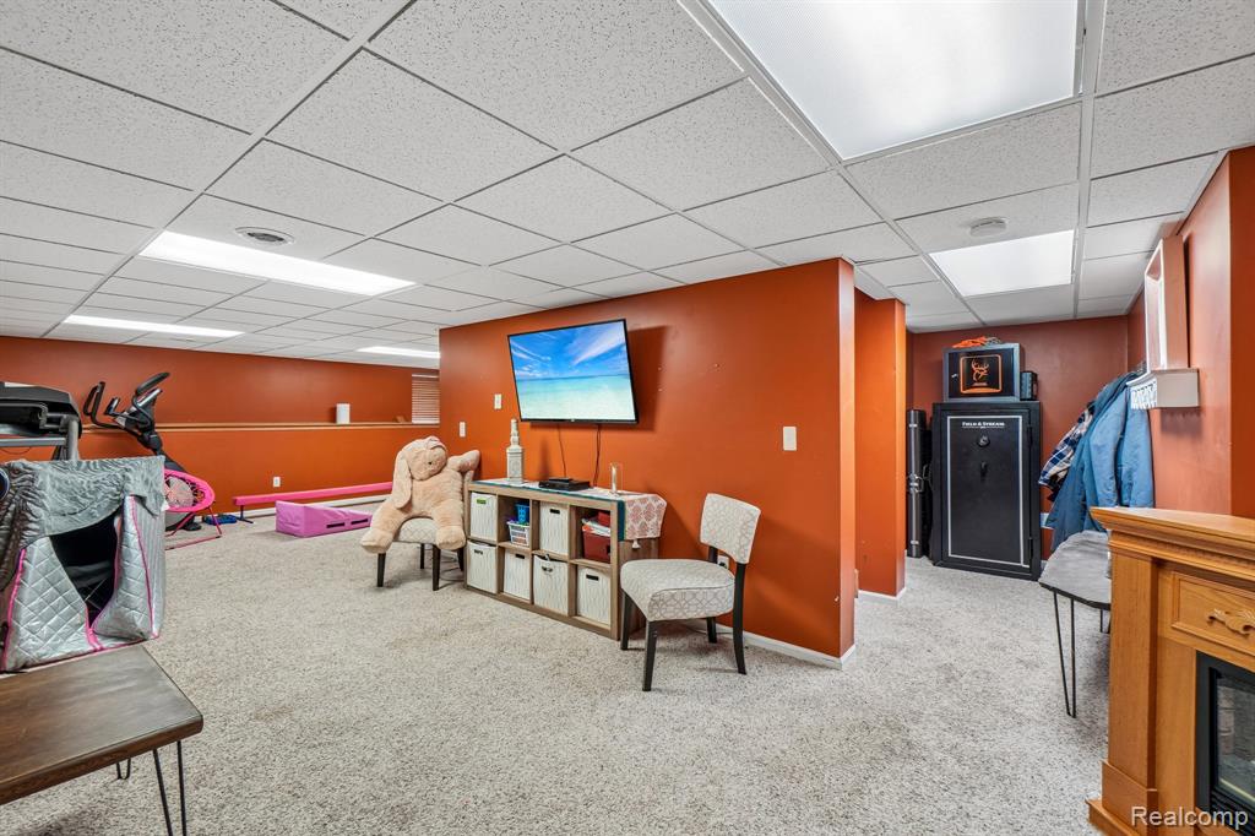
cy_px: 418
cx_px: 628
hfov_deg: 100.4
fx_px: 523
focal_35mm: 15
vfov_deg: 77.3
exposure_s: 1/10
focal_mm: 10
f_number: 8
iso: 400
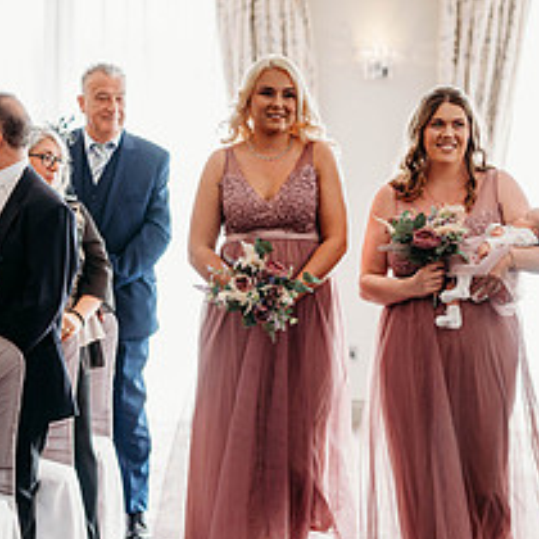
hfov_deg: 11.3
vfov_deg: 11.2
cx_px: 325
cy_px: 431
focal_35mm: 155
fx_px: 2731
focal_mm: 85
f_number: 2
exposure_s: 1/200
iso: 100
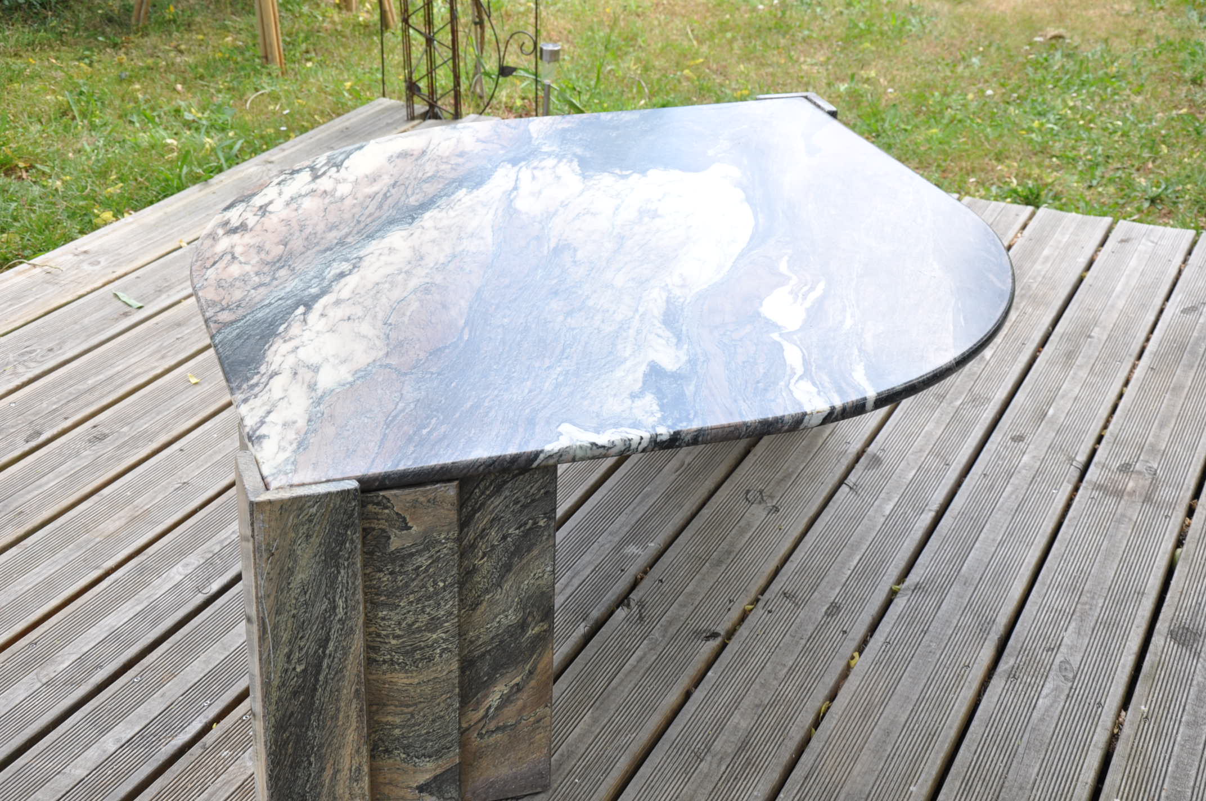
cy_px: 400
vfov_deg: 25.7
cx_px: 603
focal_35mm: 52
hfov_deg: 37.9
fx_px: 1757
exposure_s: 1/60
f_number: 8
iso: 250
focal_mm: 35
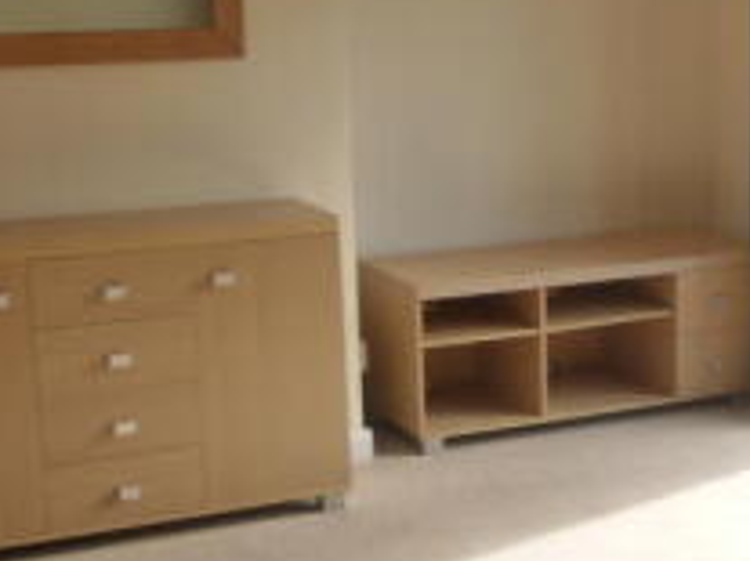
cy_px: 306
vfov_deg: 18.6
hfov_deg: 23.8
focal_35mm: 79
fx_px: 1711
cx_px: 734
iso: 160
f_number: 3.3
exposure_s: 1/60
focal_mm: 5
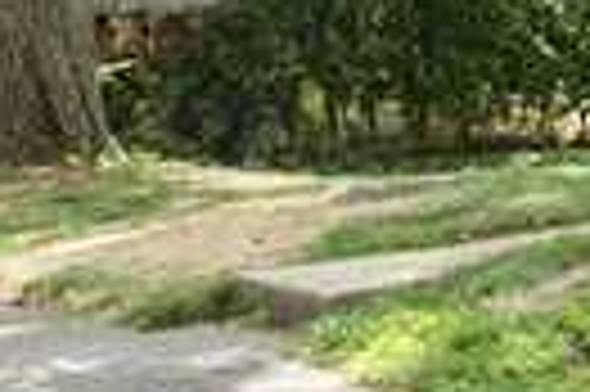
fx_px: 1539
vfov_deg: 13.5
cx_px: 995
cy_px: -241
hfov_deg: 18.1
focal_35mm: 94
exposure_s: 1/100
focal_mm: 12
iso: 200
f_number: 9
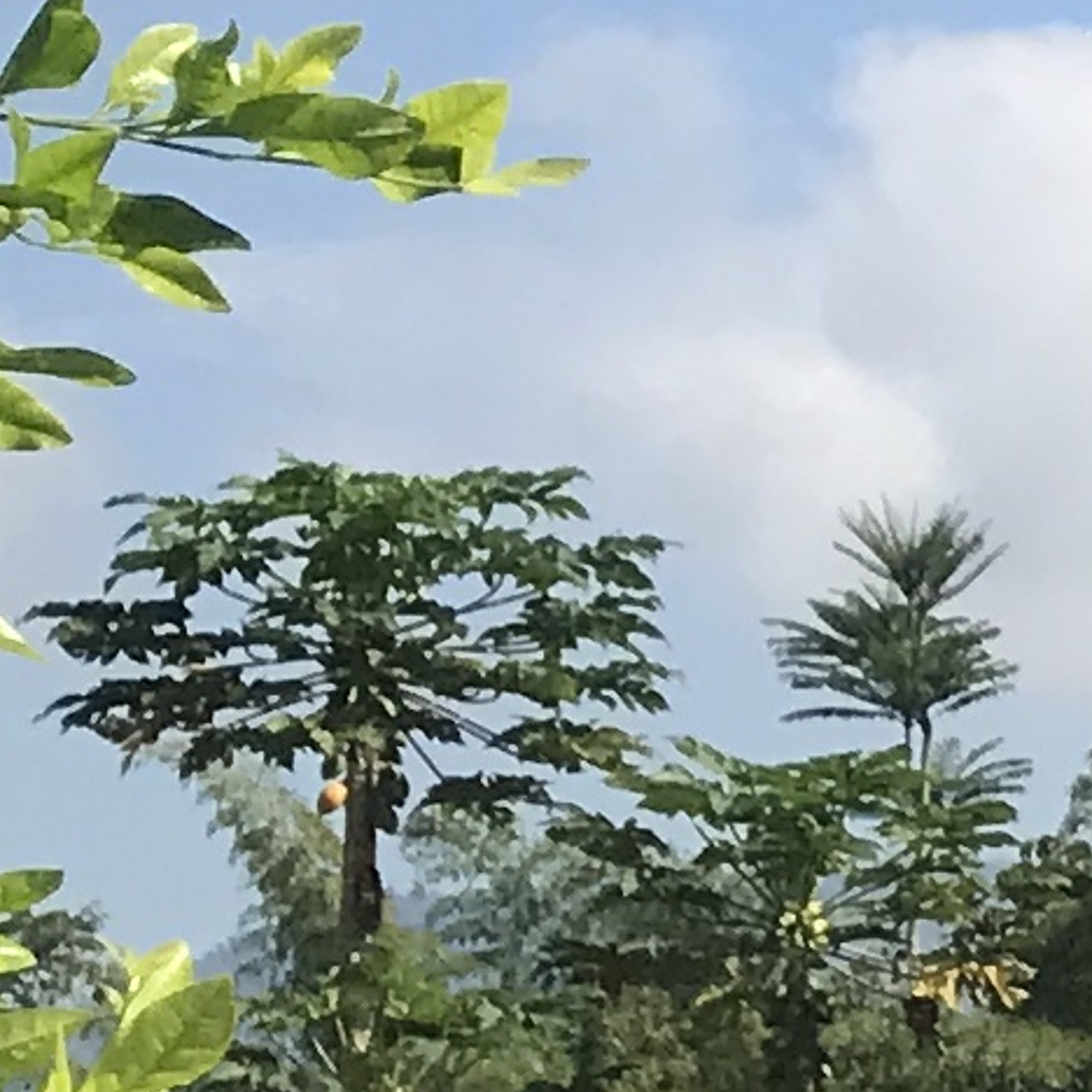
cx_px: 3974
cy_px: 1076
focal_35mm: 213
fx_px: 7602
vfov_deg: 8.2
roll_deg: +2.4
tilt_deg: +5.9
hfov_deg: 6.8
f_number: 1.8
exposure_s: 1/2907
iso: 20
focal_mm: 3.99
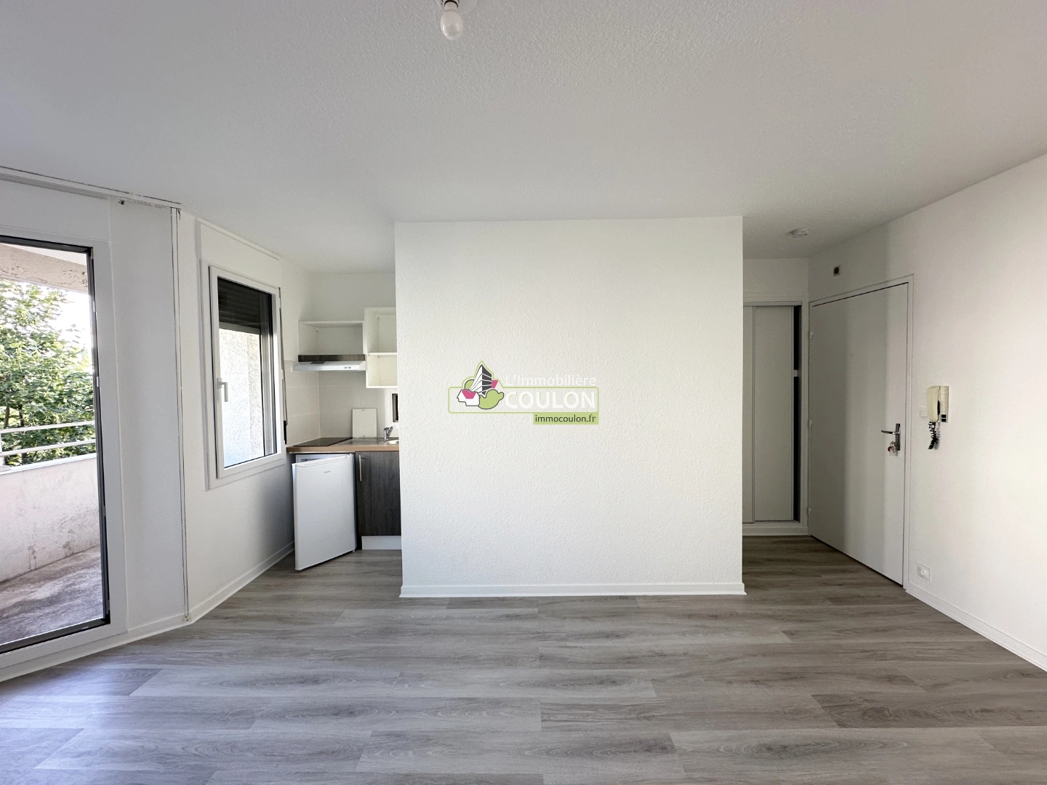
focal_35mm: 14
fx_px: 423
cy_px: 392
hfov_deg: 102.1
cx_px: 524
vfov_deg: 85.7
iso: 80
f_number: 2.2
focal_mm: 2.2
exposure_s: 1/99
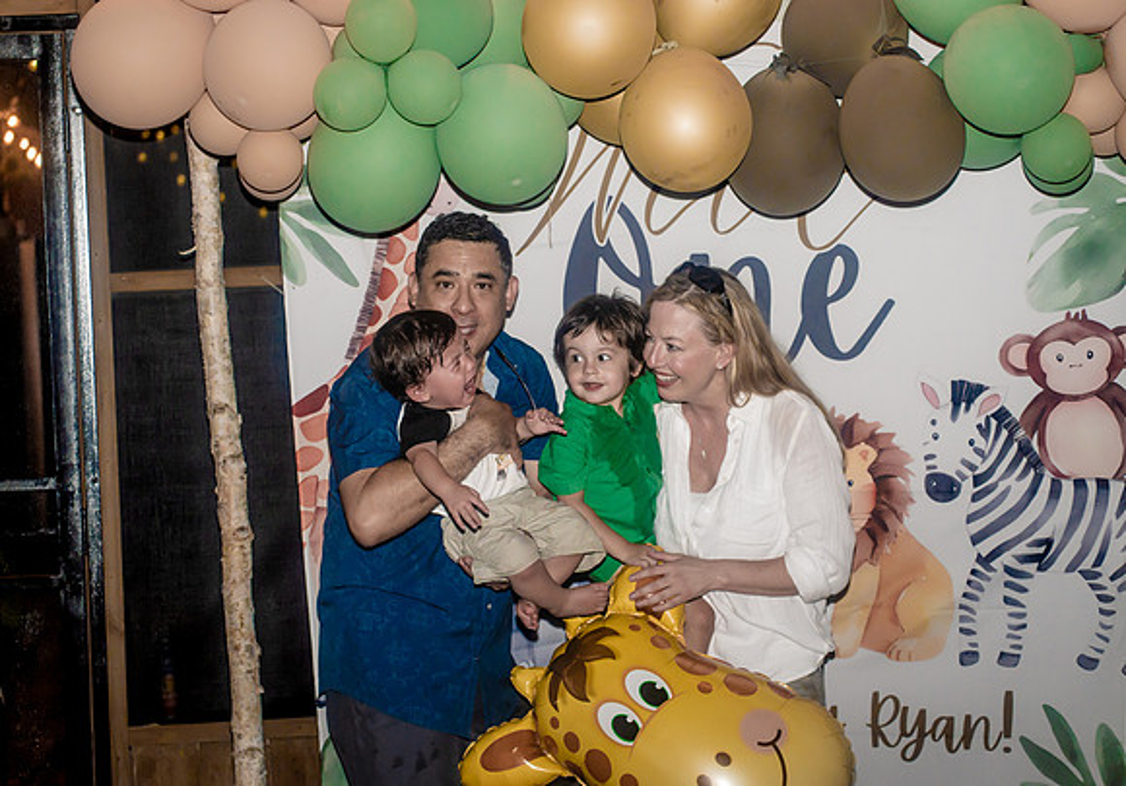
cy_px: 421
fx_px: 2806
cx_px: 572
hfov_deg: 22.7
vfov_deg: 16.0
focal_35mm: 88
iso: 2000
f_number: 3.5
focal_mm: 75
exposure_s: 1/200
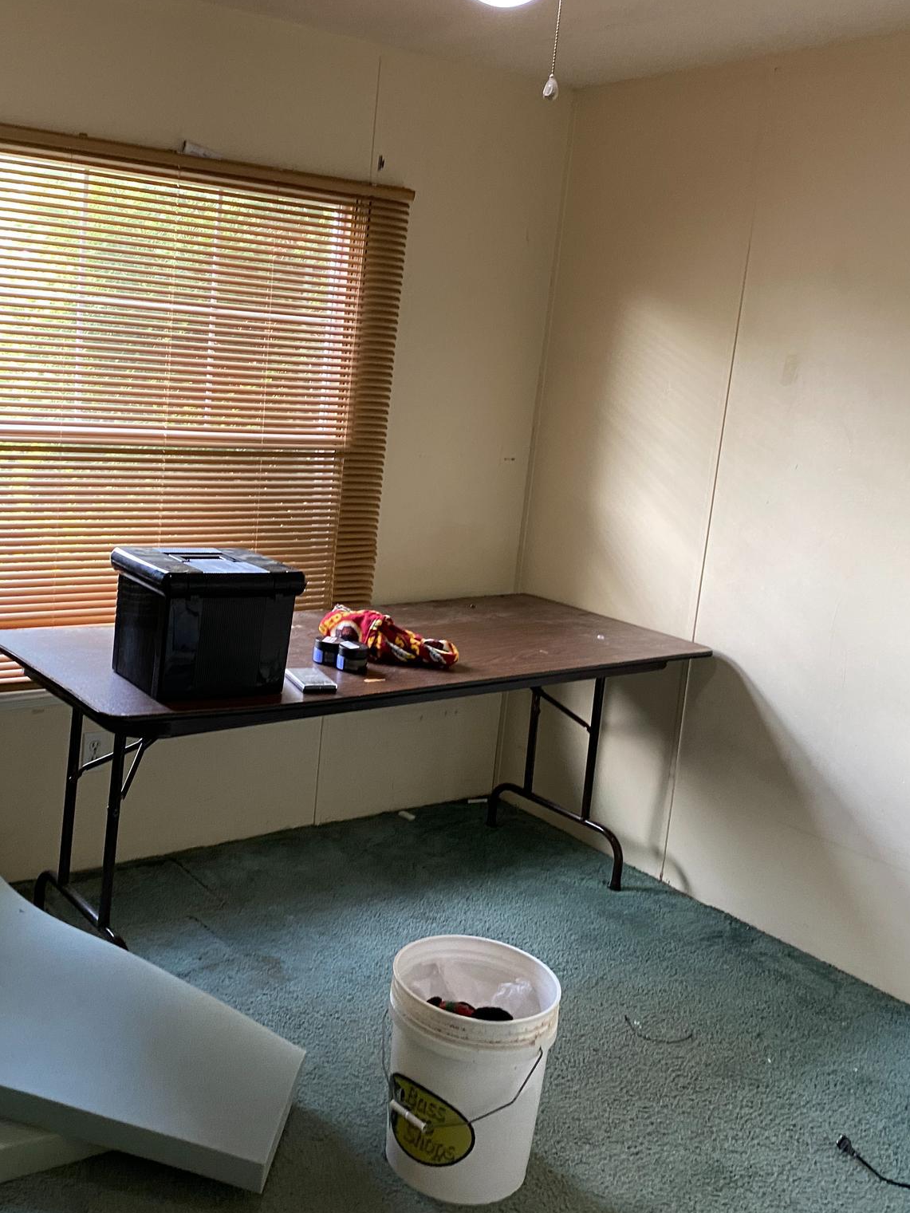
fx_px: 1227
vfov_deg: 52.6
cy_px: 605
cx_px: 305
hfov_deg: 40.2
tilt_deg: -9.3
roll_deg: -6.2
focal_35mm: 35
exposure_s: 1/60
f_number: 1.8
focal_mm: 4.25
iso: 200
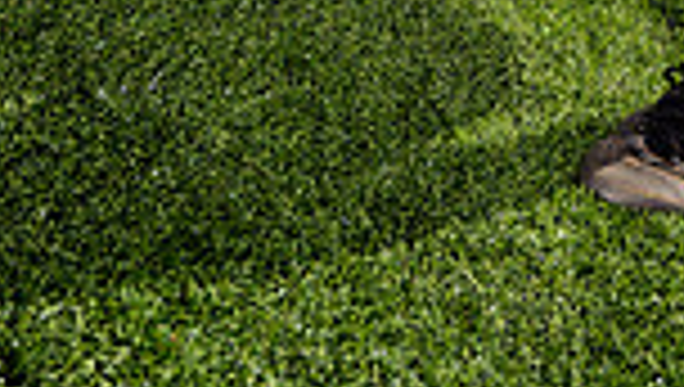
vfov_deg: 10.4
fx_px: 1798
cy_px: -576
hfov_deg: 21.1
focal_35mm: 99
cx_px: 598
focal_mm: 32
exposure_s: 1/1000
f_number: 4
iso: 100
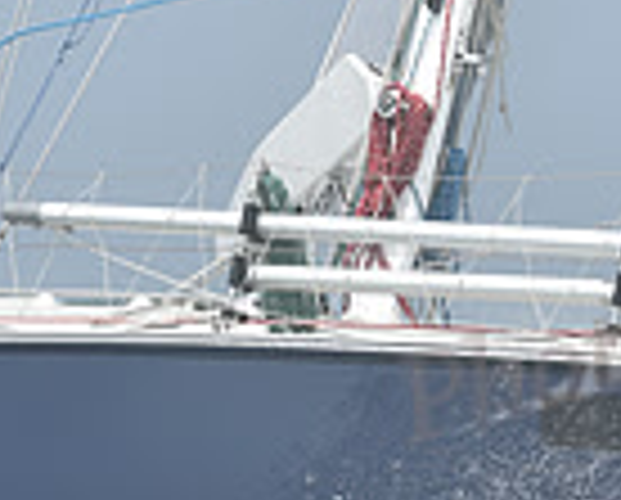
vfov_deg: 4.2
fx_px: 6888
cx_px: 171
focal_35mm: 374
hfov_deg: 5.2
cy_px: 155
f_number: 11
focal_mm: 95
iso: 320
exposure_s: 1/800
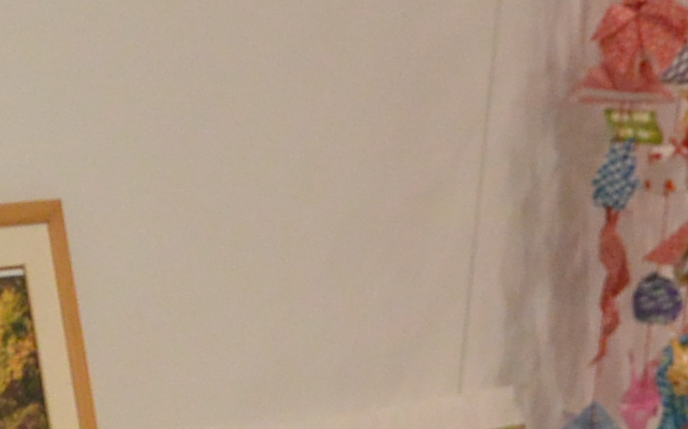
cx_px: -16
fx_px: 3205
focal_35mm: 171
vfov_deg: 7.5
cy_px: 757
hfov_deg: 12.1
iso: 400
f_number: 4
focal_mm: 10
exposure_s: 1/60
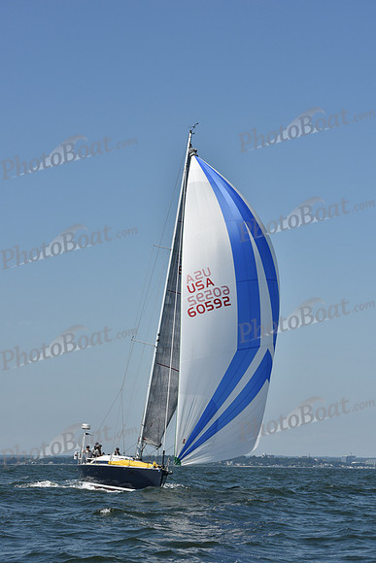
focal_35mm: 92
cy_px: 282
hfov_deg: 14.9
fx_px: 1440
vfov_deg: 22.1
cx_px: 188
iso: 250
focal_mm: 92
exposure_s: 1/1250
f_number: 10
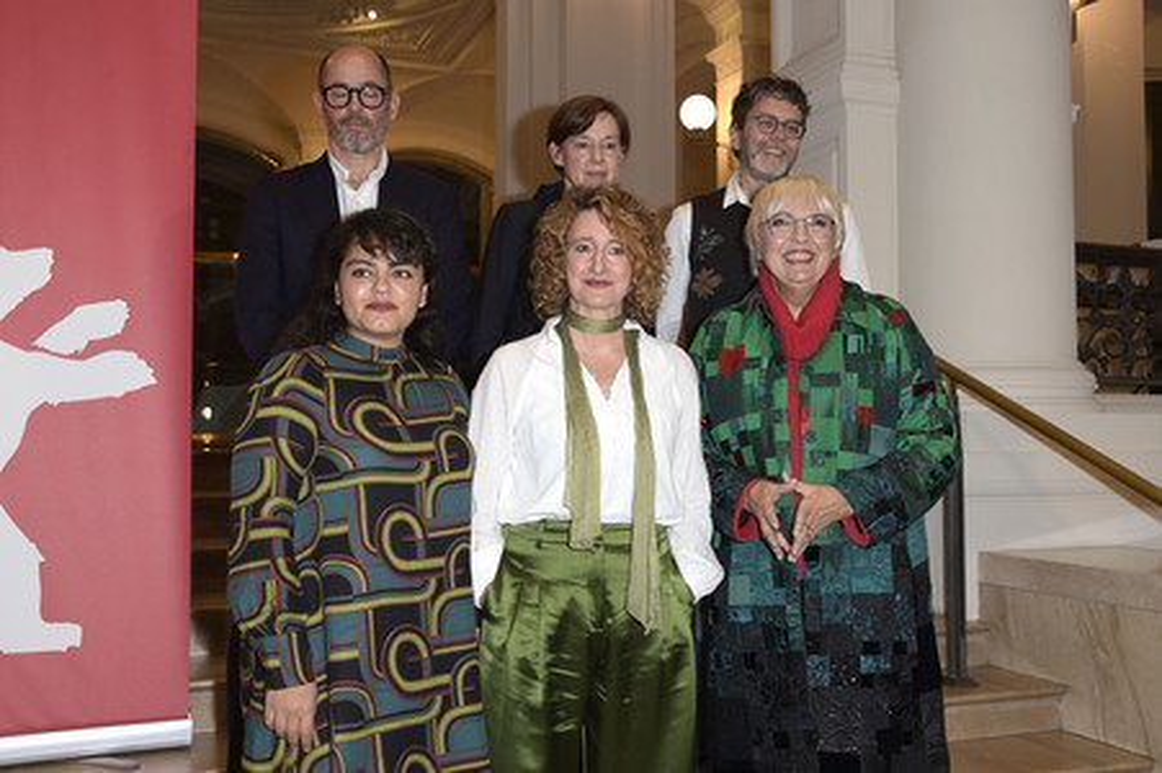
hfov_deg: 54.5
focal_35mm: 35
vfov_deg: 37.8
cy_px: 386
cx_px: 581
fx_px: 1129
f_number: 5.6
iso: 800
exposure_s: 1/200
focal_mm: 35
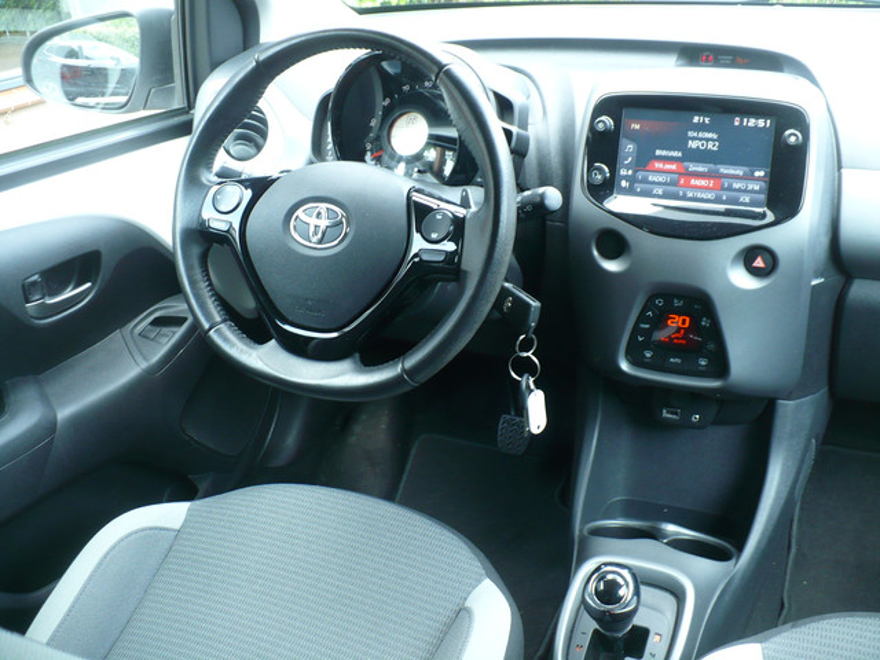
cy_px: 330
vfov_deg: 38.7
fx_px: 941
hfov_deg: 50.1
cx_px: 440
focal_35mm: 37
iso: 125
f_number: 2.8
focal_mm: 6.1
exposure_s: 1/30
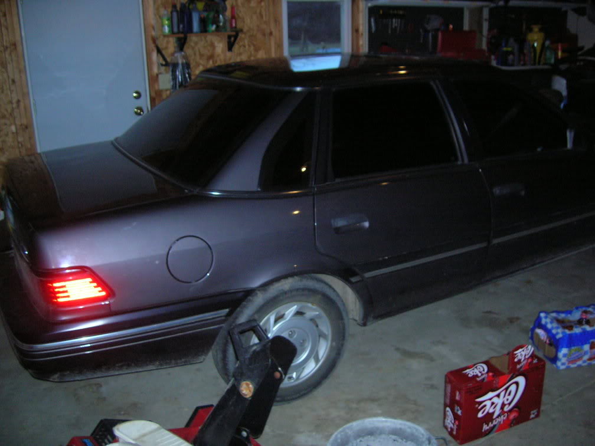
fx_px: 584
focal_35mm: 34
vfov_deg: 41.8
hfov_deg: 54.0
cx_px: 298
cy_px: 223
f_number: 2.9
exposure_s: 1/60.1
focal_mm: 5.7
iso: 179
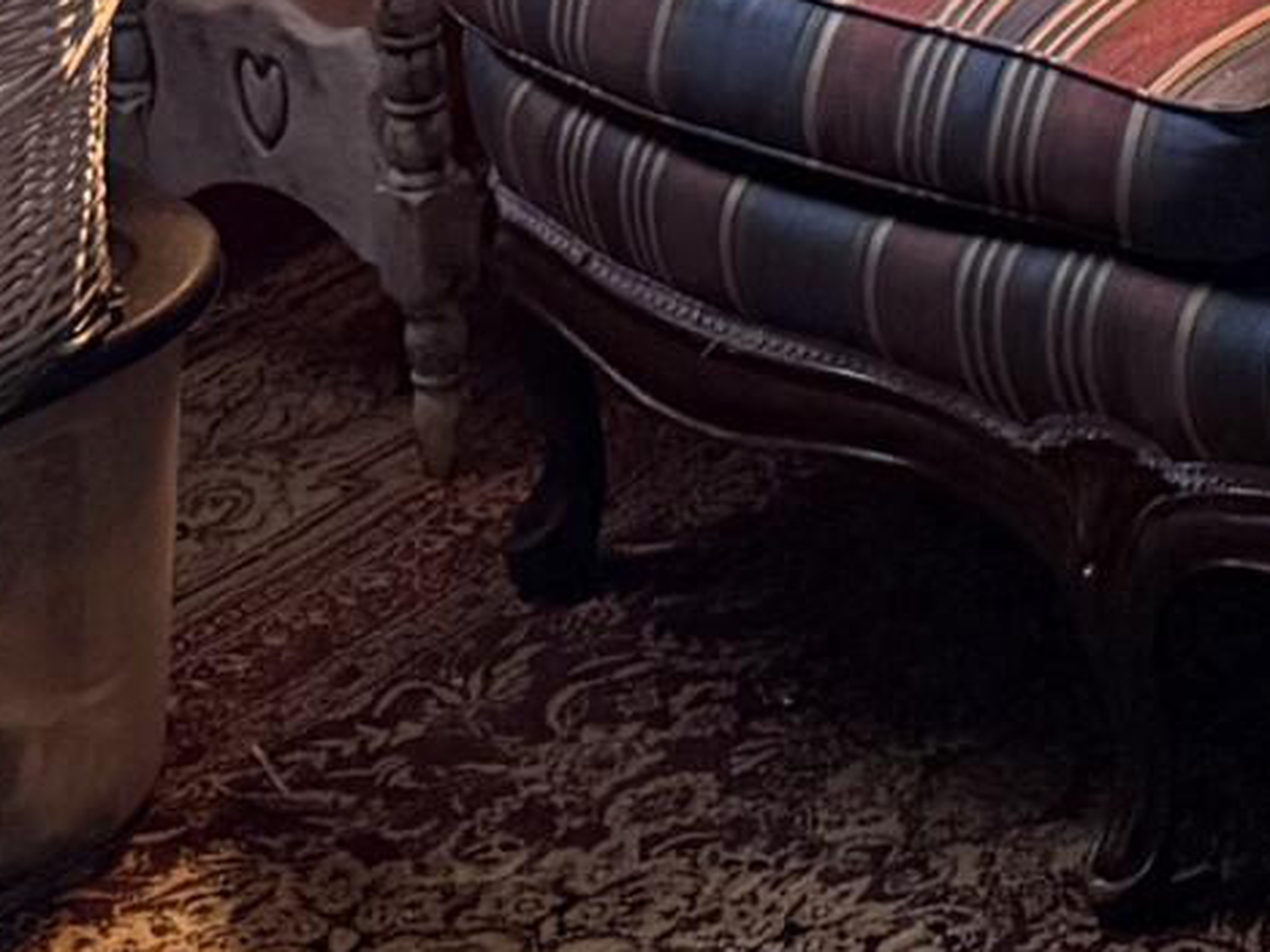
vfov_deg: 8.5
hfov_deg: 11.7
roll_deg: +1.4
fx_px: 5650
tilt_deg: -7.7
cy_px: -1608
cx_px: 2423
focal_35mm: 154
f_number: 1.78
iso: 640
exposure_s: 1/60
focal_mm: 6.76
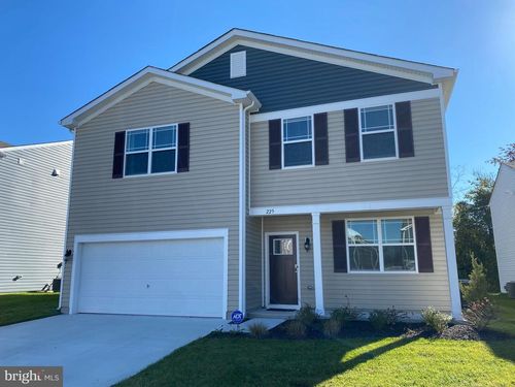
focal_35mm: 26
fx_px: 387
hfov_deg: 67.3
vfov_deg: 53.1
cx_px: 258
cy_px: 194
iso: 32
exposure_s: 1/1653
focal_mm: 4.25
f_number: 1.8
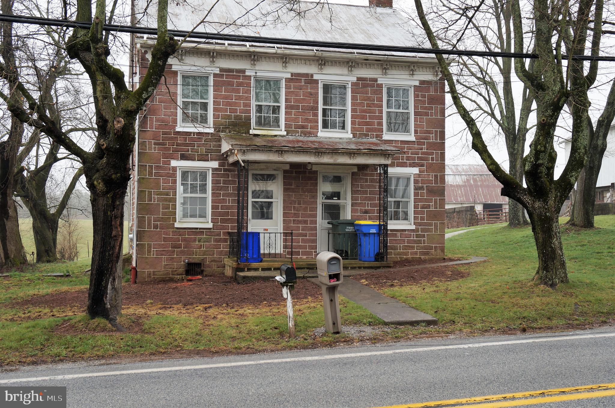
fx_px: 691
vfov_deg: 32.9
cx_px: 308
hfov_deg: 48.0
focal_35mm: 40
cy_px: 204
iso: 200
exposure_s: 1/80
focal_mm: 27
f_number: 7.1
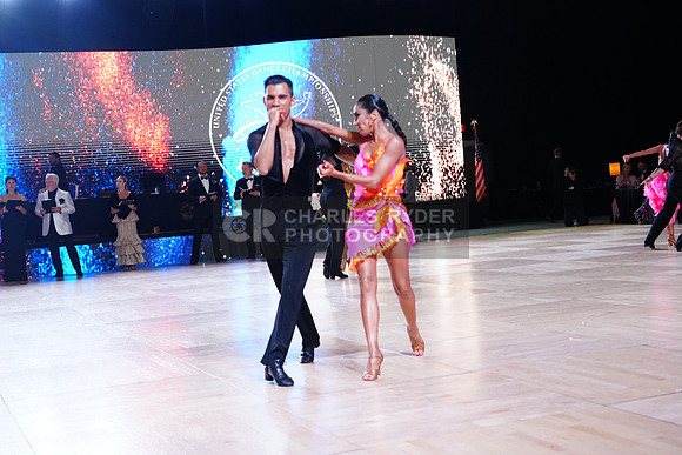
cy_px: 228
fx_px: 985
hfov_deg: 38.2
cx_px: 341
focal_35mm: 52
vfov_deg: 26.0
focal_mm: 52
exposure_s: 1/500
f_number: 4.5
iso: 2000
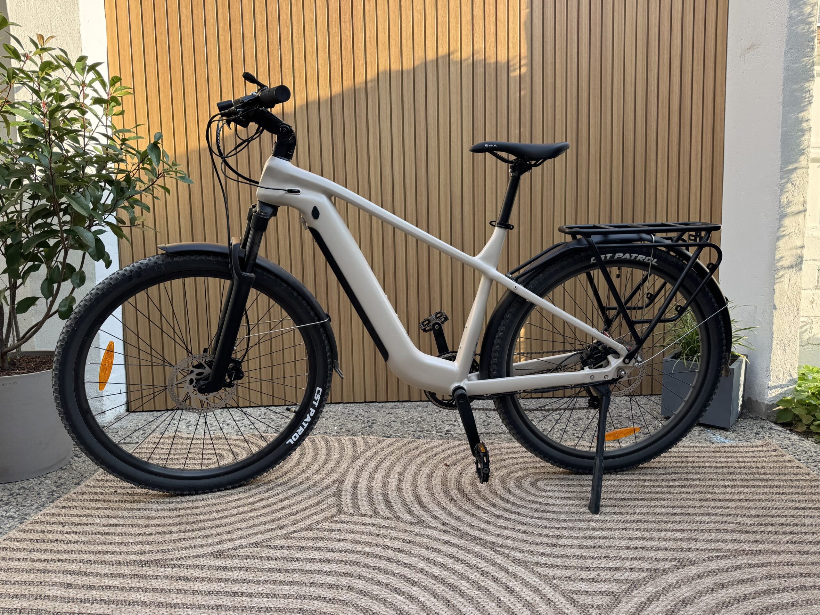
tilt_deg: -7.4
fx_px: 569
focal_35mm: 24
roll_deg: +0.7
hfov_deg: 71.6
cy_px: 308
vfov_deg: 56.8
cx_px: 410
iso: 80
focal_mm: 6.76
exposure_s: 1/439
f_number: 1.78
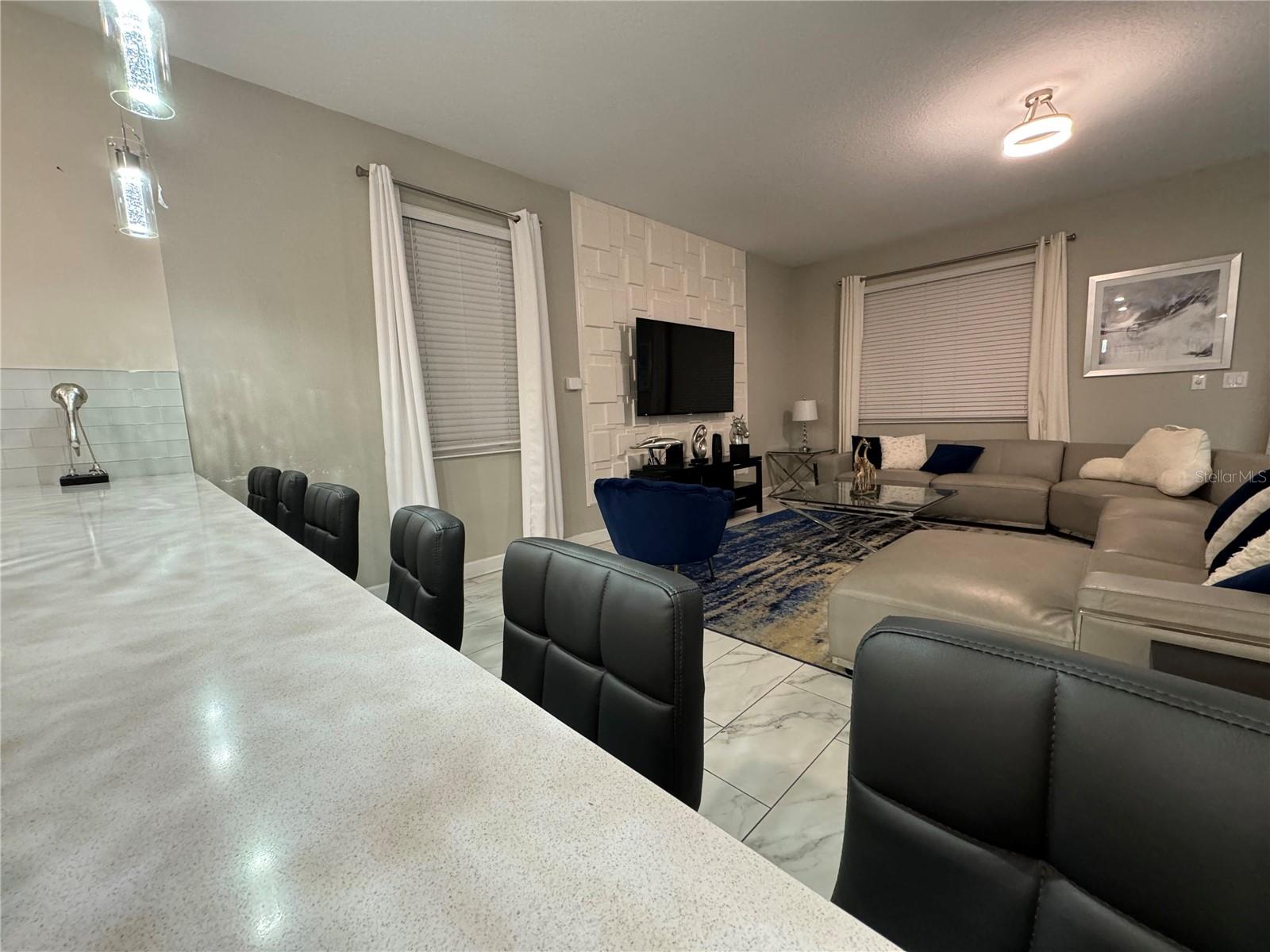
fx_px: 514
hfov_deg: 102.1
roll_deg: +2.1
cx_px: 635
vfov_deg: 85.7
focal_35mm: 14
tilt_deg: -8.2
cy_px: 476
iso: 400
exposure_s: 1/60
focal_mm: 2.22
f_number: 2.2
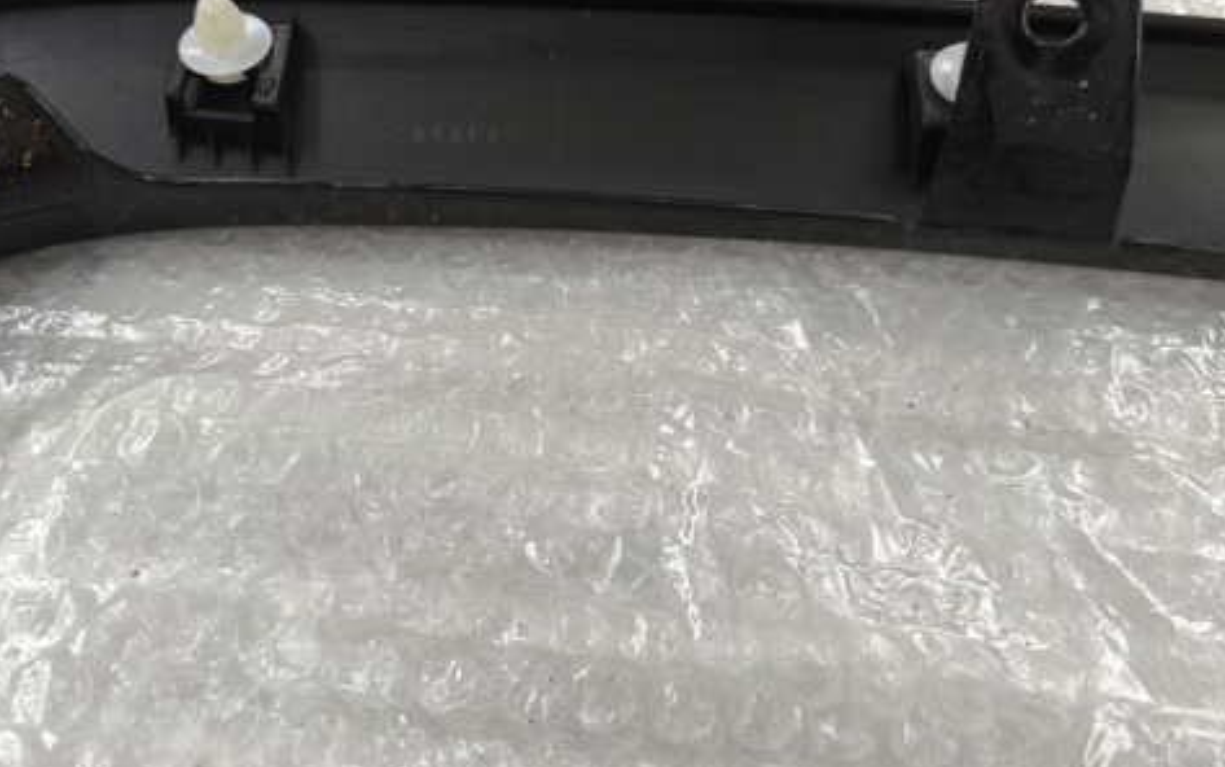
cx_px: 570
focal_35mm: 33
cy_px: 246
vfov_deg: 37.9
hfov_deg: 58.1
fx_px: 1102
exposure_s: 1/100
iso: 250
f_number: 1.7
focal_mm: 5.35
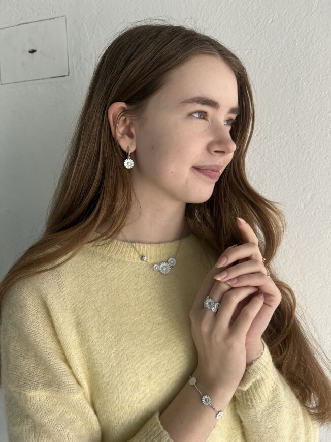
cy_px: 221
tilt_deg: -5.5
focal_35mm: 26
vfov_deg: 67.3
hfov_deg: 53.1
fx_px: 331
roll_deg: +1.8
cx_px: 166
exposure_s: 1/567
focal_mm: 5.7
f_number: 1.5
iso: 50
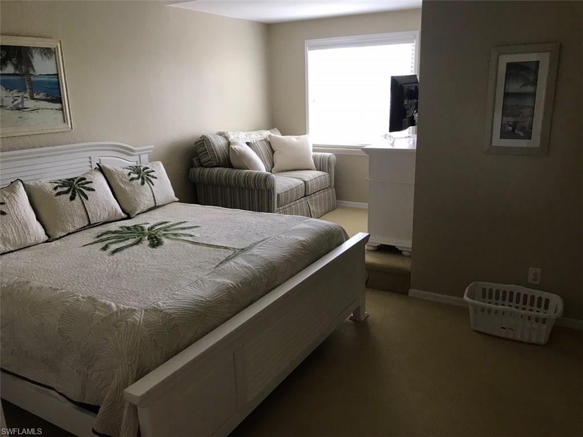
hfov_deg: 63.4
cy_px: 218
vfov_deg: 49.7
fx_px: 472
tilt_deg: -13.7
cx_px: 292
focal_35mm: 28
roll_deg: +1.6
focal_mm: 3.99
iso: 40
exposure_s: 1/20
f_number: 1.8
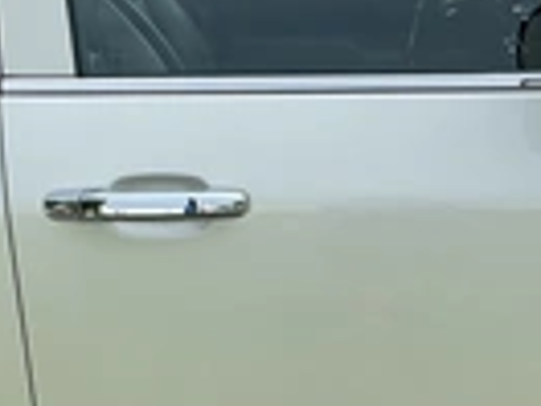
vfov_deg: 17.4
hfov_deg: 22.9
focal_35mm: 85
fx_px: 1328
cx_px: 381
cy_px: 221
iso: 25
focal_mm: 3
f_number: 1.8
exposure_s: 1/1912
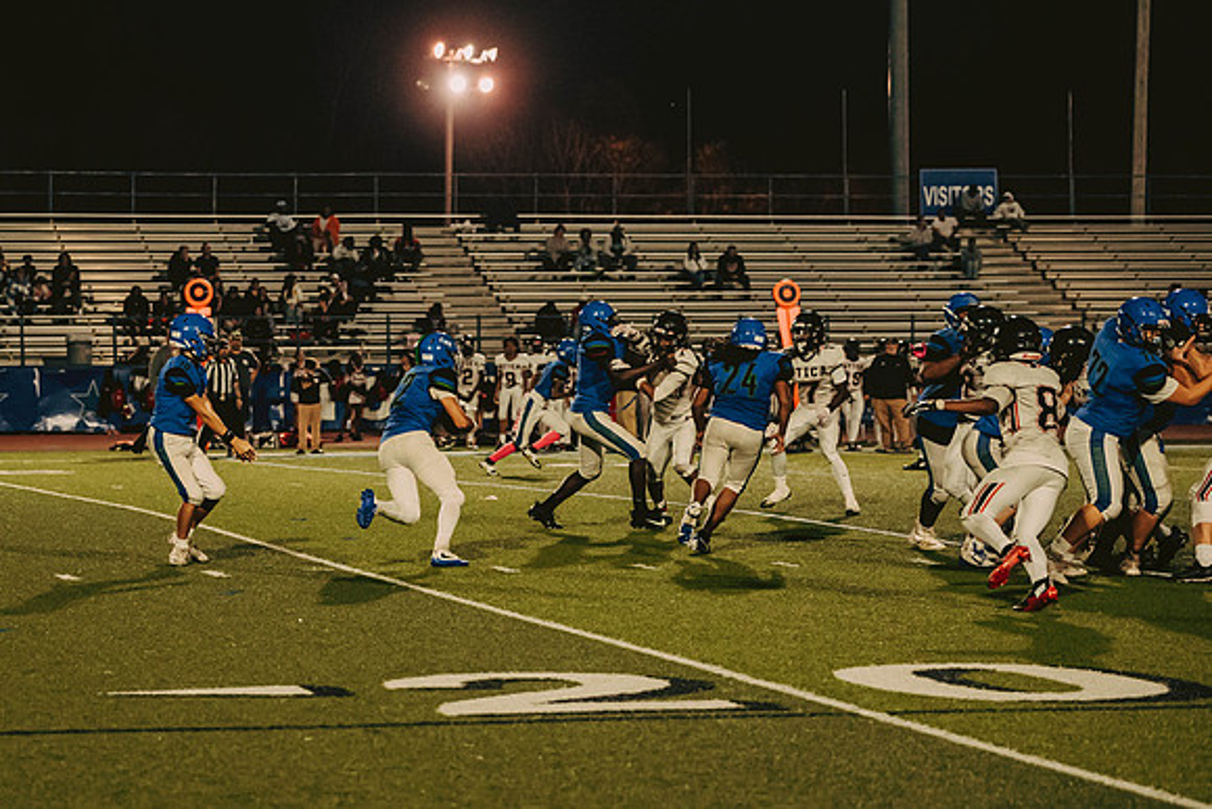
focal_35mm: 126
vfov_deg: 10.9
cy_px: 404
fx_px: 4245
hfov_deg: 16.2
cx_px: 396
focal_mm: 92
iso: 2500
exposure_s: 1/1000
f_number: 2.8
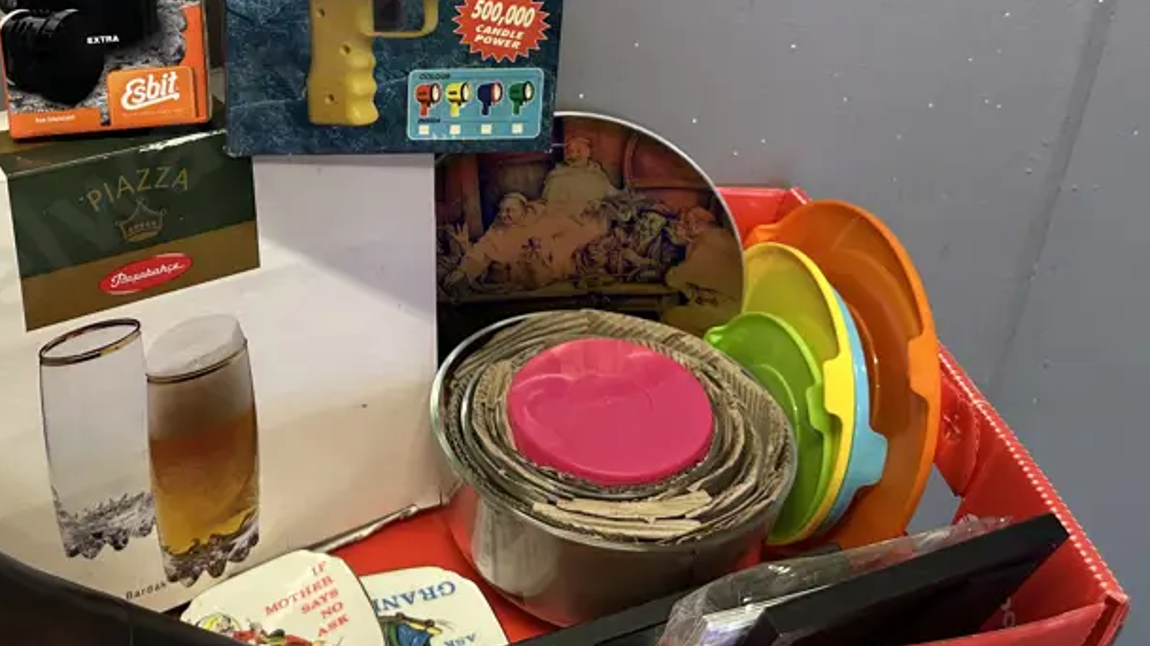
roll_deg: -1.9
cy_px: 55
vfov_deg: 26.1
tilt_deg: -25.0
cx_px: 308
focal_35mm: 44
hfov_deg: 45.1
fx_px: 1341
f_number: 1.78
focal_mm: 6.86
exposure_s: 1/100
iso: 160
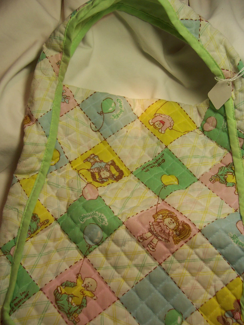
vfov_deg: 49.0
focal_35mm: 38
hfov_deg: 37.7
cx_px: 124
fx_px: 357
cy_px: 166
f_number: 2.8
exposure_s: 1/90
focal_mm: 5.6
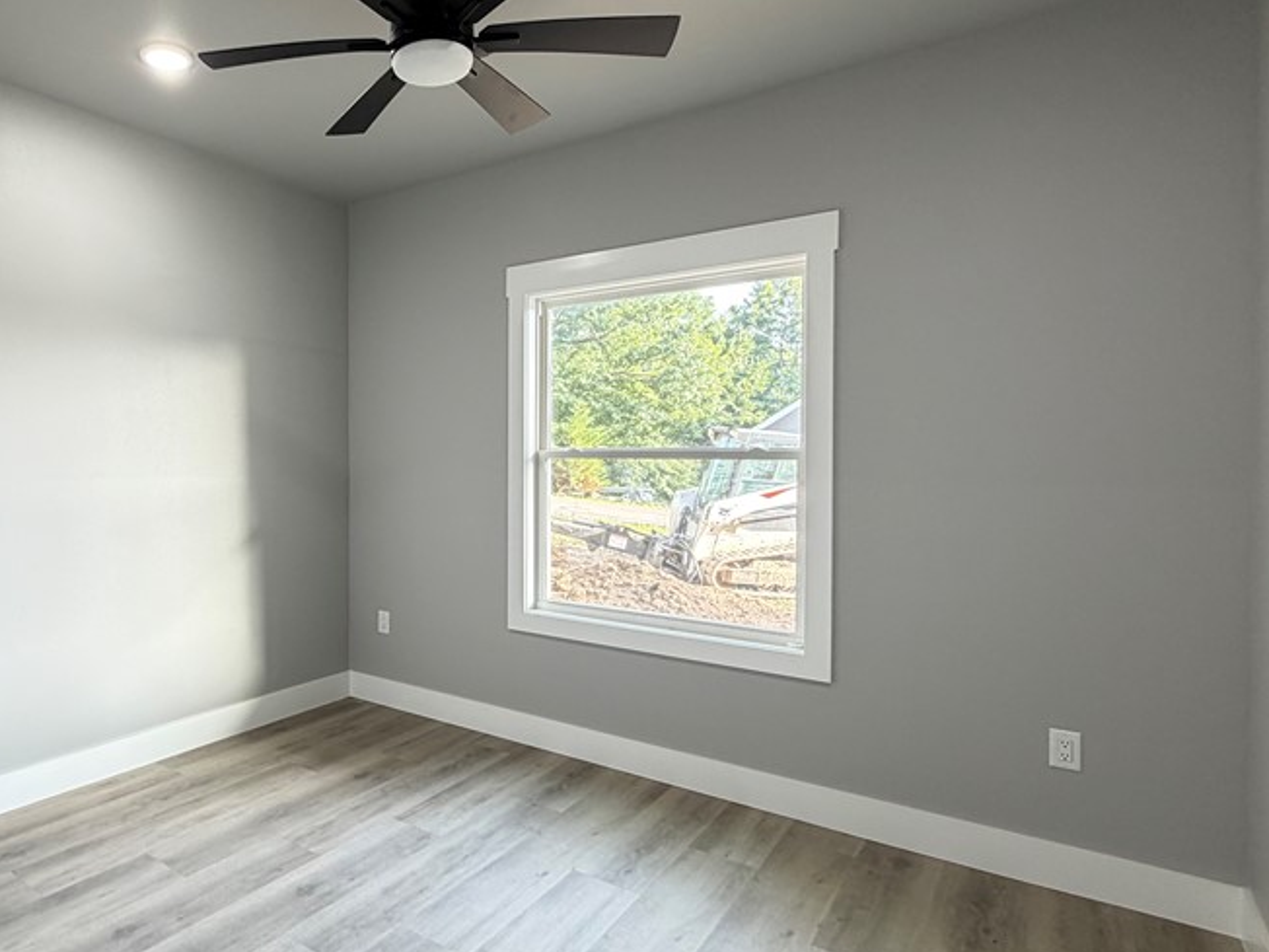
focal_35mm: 22
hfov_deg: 73.2
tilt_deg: -1.0
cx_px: 385
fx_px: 807
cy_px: 465
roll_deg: +0.3
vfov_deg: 61.1
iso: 200
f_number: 2.2
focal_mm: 2.22
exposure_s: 1/60
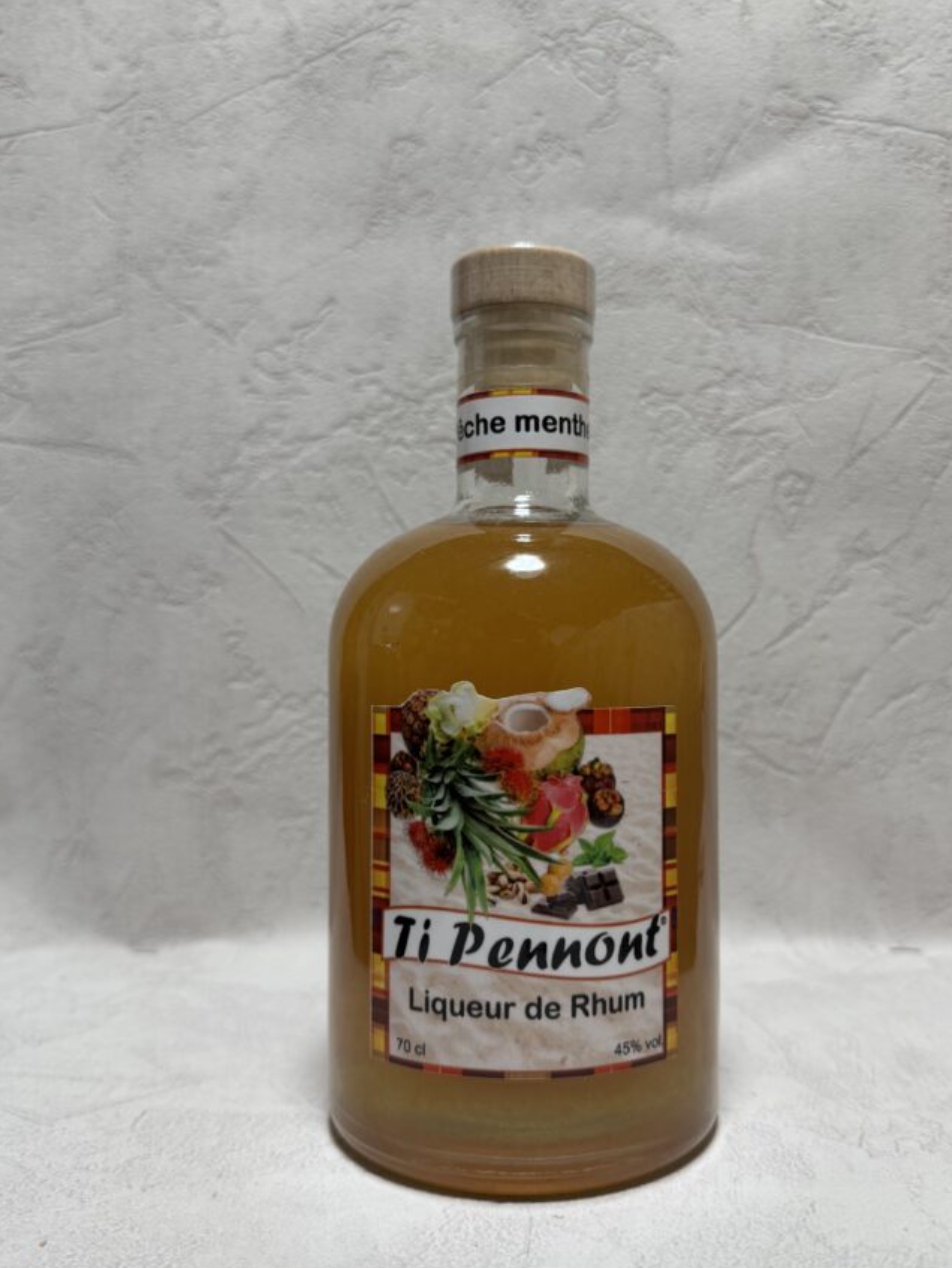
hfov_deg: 48.2
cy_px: 642
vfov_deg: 61.6
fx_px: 1063
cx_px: 522
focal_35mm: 29
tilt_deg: -0.8
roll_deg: +0.0
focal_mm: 6.76
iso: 125
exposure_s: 1/100
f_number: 1.78
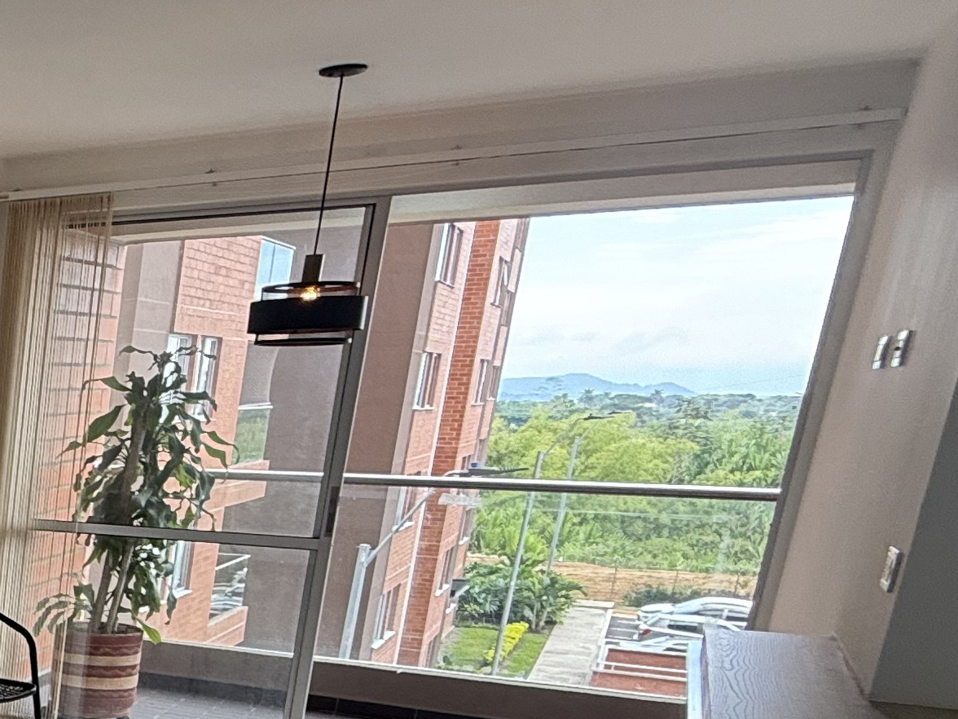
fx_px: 1328
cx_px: -486
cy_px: 744
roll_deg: -0.3
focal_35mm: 48
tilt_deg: -14.3
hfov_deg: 27.3
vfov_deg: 28.2
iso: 80
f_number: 2.2
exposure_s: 1/99
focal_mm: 2.22
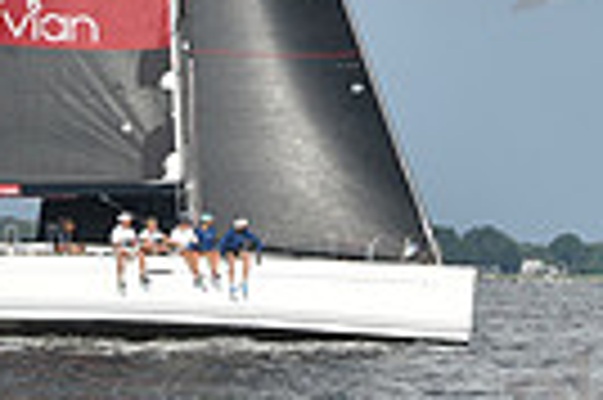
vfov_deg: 3.7
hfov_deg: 5.6
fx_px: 6156
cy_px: -276
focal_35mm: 368
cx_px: 274
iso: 250
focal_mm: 85
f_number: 9
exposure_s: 1/1250
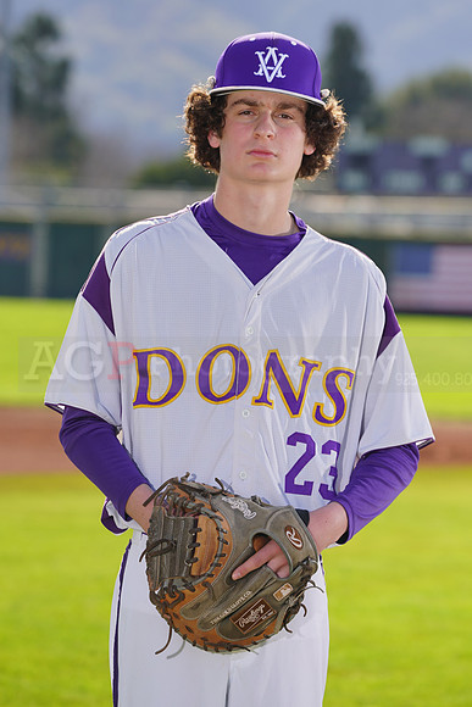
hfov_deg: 5.8
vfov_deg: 8.6
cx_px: 236
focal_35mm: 238
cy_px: 354
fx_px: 4678
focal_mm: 238
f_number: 8
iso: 100
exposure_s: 1/250
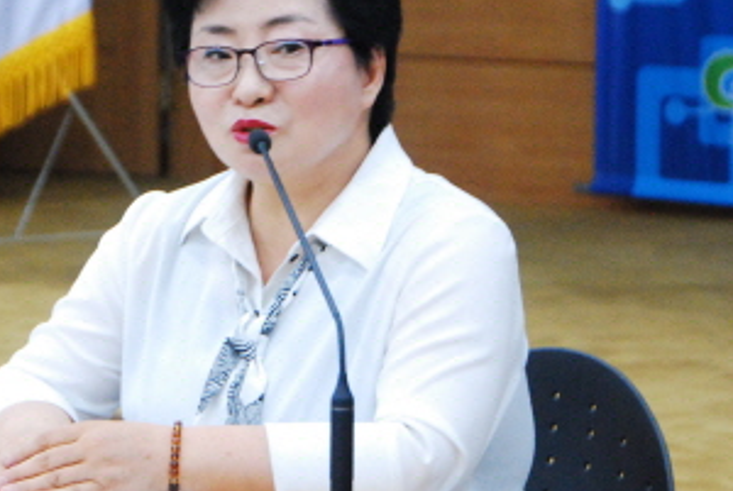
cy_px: 202
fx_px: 4078
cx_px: 166
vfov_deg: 6.9
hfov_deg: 10.2
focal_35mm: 200
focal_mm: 80
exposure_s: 1/80
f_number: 5.6
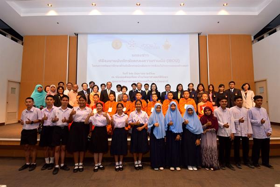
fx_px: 140
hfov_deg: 90.0
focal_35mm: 18
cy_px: 94
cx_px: 140
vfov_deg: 67.4
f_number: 7.1
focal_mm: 12
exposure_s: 1/80
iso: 800
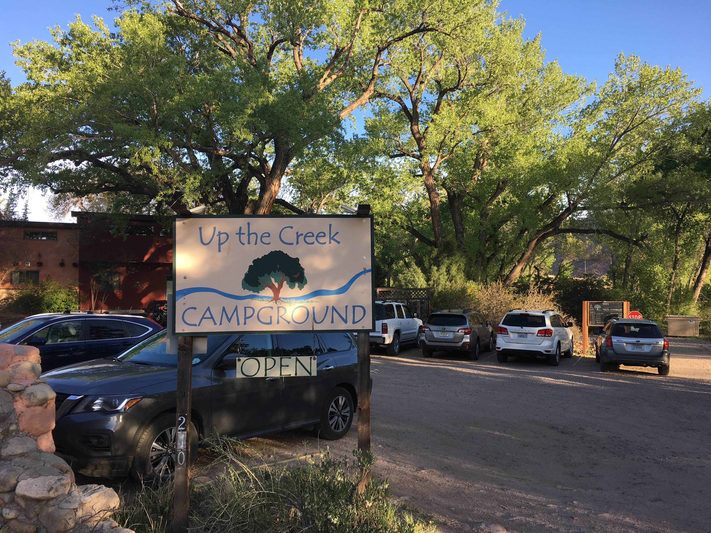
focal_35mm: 29
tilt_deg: +4.1
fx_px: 596
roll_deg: +0.6
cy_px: 266
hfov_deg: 61.7
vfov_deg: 48.2
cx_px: 356
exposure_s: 1/299
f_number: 2.2
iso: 25
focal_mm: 4.15
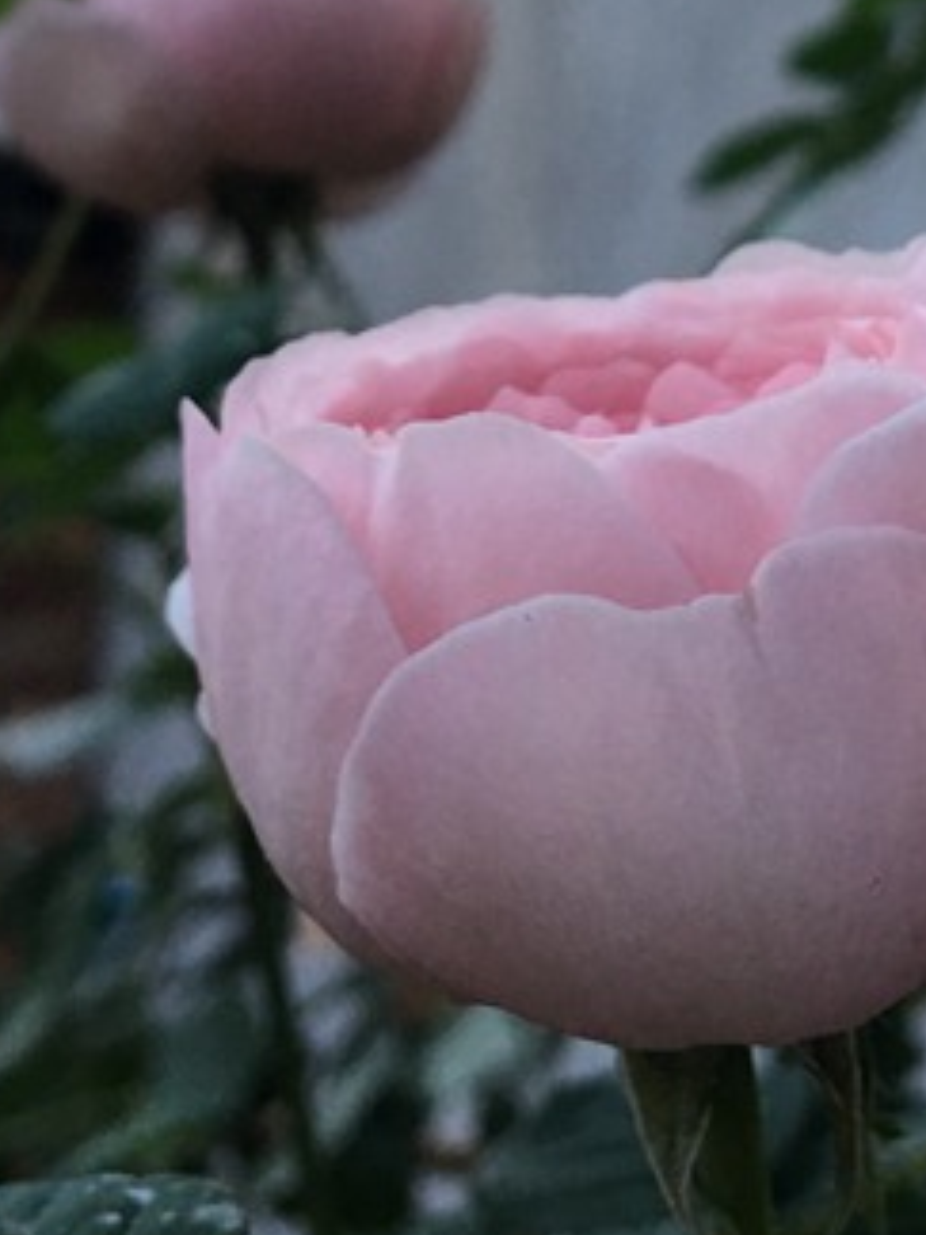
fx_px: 3067
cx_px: 530
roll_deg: -0.6
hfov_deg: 17.2
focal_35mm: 86
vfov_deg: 21.8
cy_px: -50
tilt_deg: +21.6
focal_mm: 4.15
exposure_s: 1/33
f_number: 2.2
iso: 40
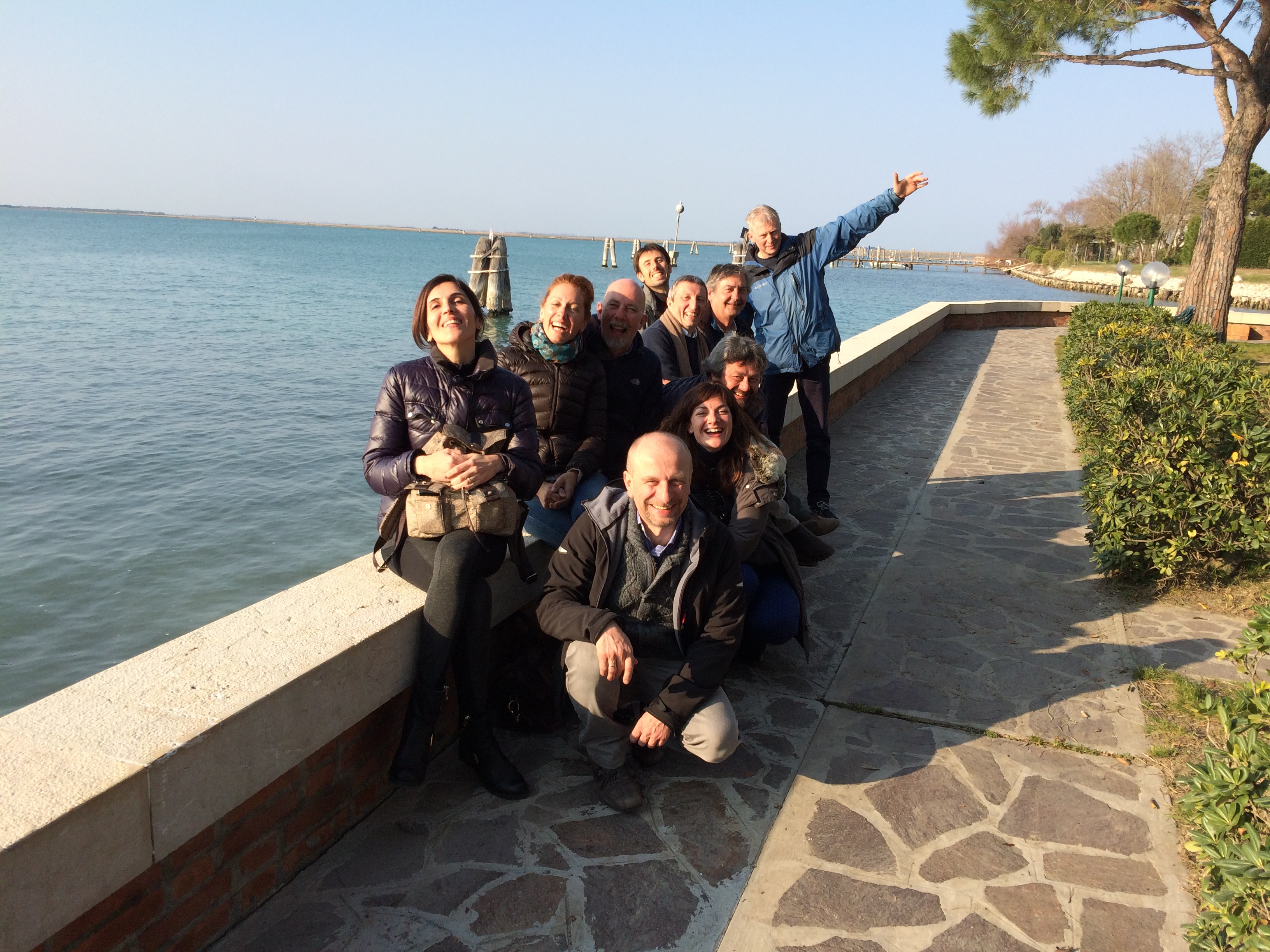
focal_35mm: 29
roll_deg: -2.4
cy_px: 476
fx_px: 1064
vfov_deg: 48.2
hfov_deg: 61.7
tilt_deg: -13.8
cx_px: 635
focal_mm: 4.15
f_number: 2.2
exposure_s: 1/1172
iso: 32
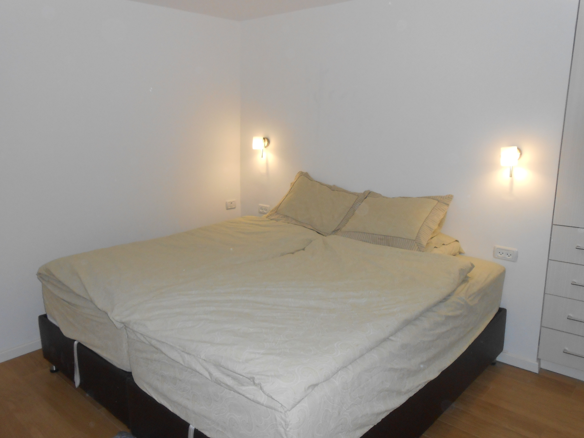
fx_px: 455
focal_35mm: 27
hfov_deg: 65.3
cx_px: 288
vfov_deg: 51.4
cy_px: 219
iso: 200
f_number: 3.5
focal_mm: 4.6
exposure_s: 1/25
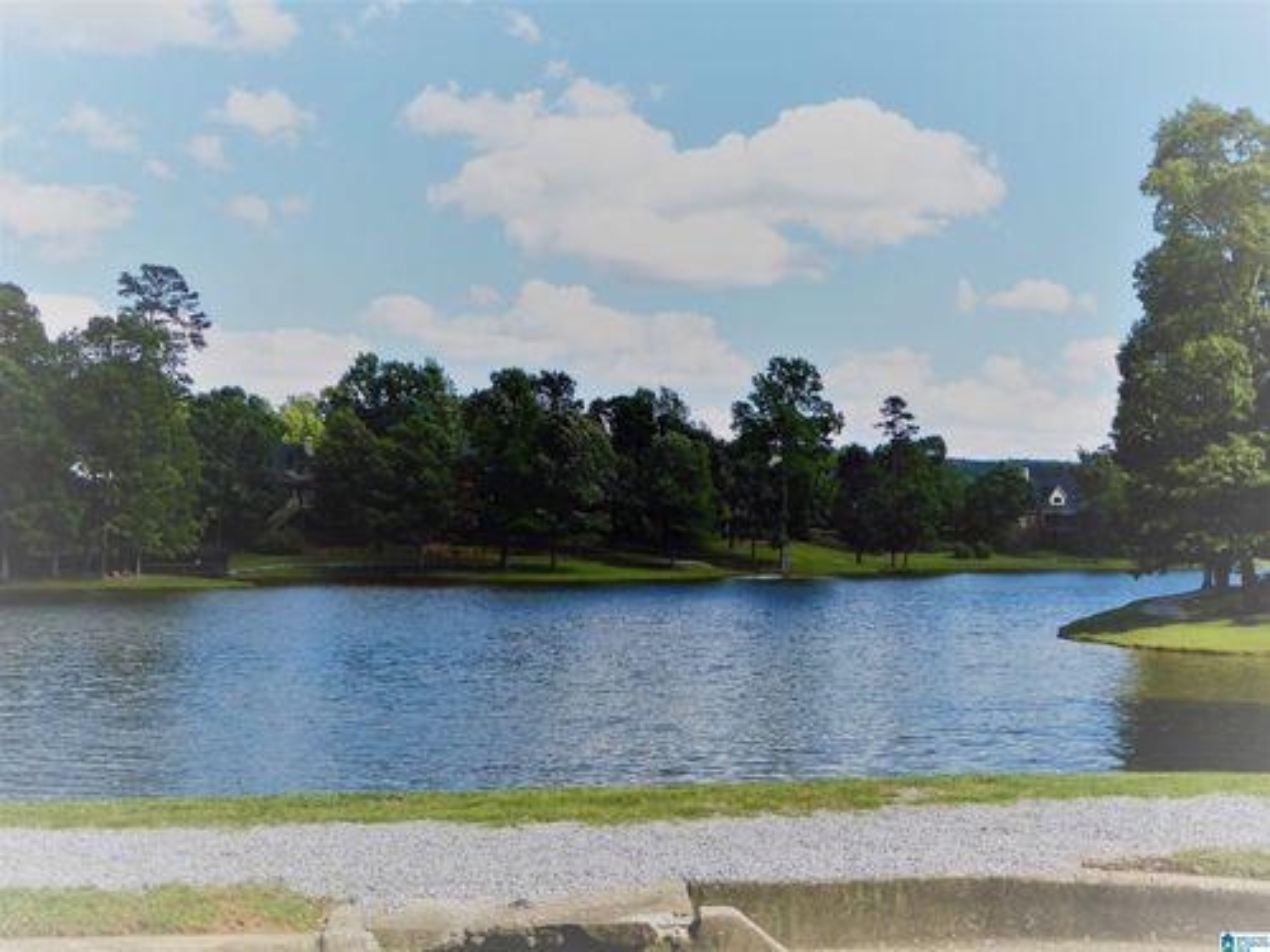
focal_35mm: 46
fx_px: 1688
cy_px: 476
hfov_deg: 41.2
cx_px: 635
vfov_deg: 31.5
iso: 80
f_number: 3.9
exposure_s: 1/500
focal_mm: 7.8
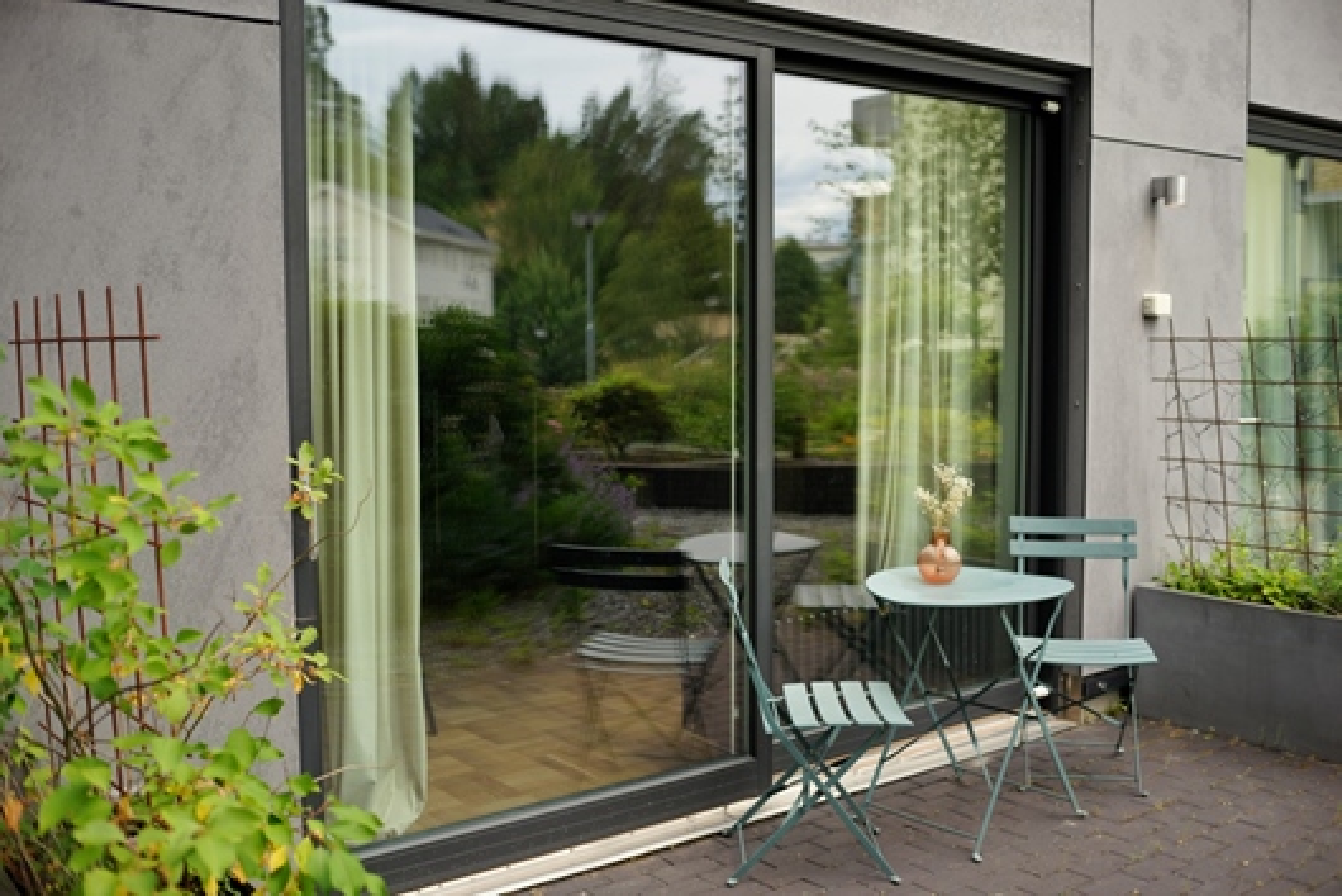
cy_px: 448
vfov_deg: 37.9
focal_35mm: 35
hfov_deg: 54.4
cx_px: 671
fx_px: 1305
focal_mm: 35
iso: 100
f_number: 2.8
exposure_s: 1/320
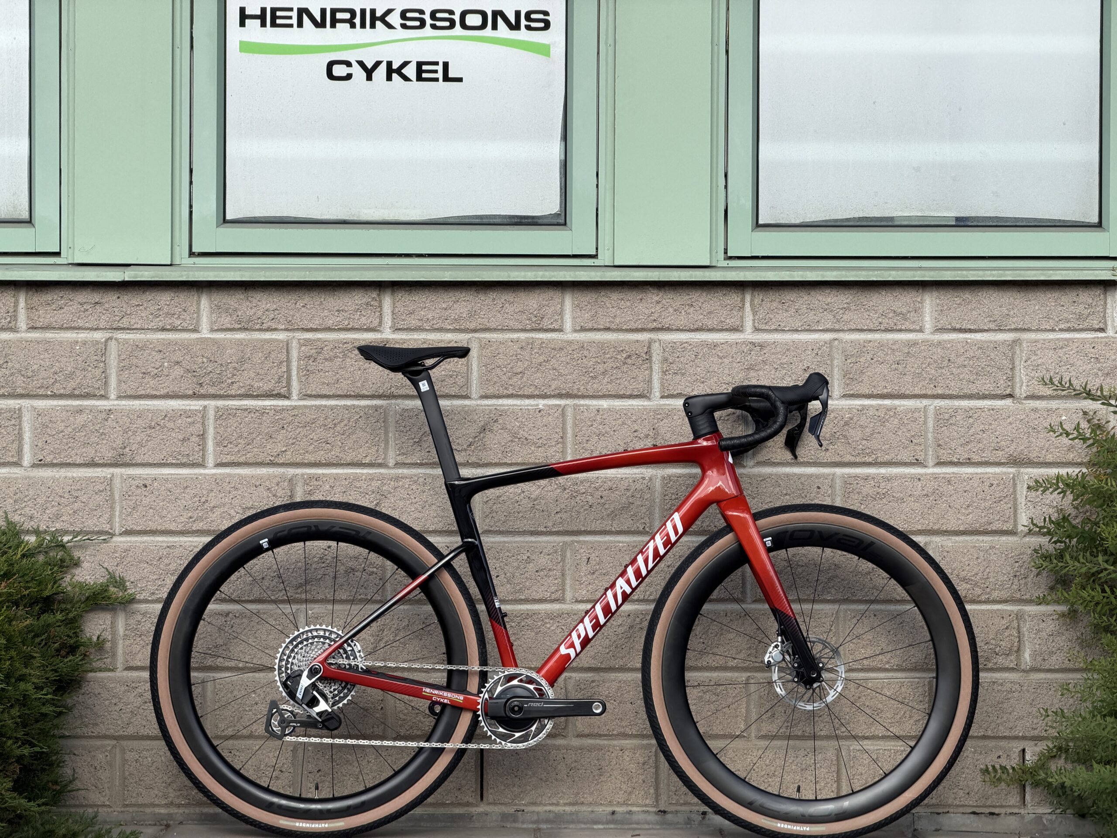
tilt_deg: +0.4
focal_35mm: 100
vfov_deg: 14.8
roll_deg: +0.4
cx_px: 558
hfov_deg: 19.6
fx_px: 3227
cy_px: 419
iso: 50
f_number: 2.8
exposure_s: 1/510
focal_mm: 16.89
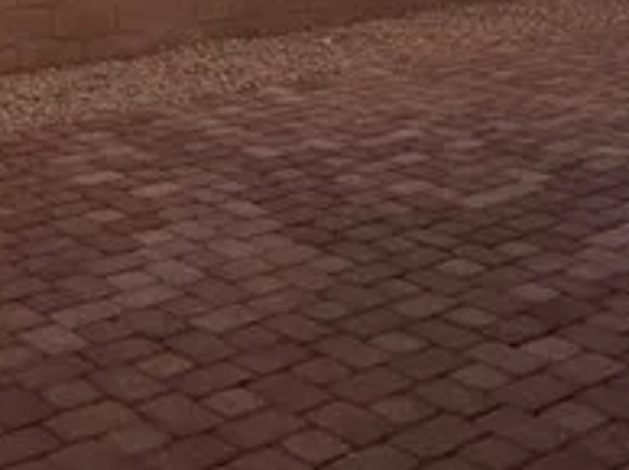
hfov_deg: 26.3
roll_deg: +0.1
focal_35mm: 74
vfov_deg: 18.6
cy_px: -126
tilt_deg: -3.0
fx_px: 1343
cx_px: 237
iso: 800
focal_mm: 2.22
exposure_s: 1/60
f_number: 2.2
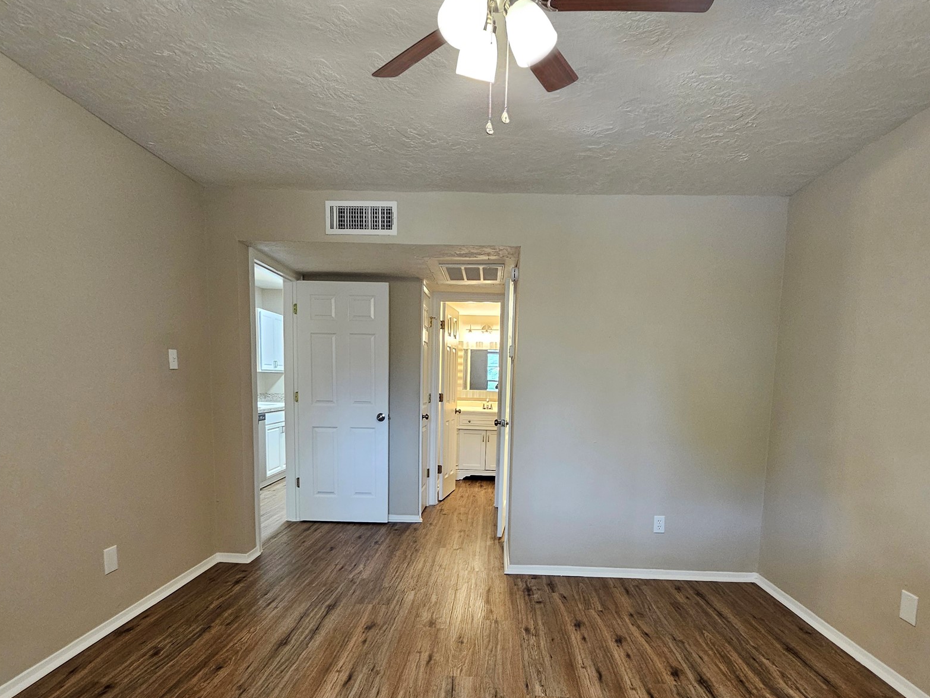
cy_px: 440
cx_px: 485
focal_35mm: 17
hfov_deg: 91.0
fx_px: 457
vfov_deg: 73.4
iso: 320
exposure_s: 1/40
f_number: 2.2
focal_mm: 2.2
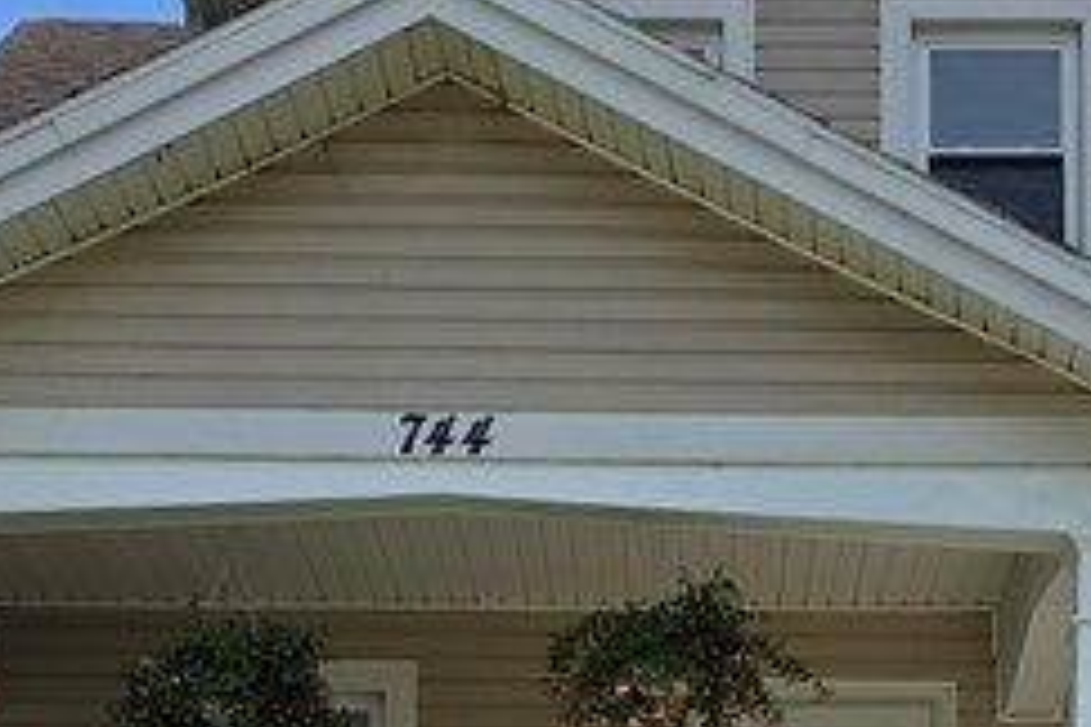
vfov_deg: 12.6
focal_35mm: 101
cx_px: 763
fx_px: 3061
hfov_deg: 20.1
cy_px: 1203
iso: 80
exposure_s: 1/5447
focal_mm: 6.3
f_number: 1.7
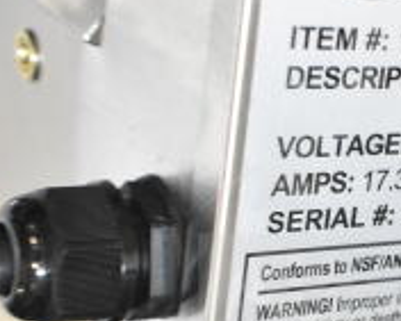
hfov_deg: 15.9
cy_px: 160
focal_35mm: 117
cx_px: 453
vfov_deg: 13.2
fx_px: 1389
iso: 2200
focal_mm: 24
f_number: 3.8
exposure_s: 1/40
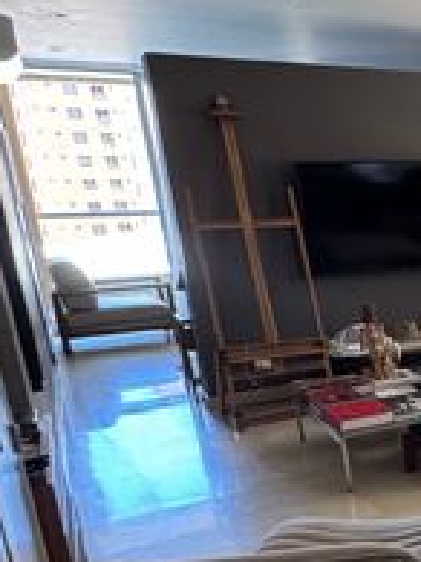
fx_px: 779
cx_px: 681
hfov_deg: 22.7
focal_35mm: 48
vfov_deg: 39.0
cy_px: 393
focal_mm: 2.22
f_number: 2.2
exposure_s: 1/99
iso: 200
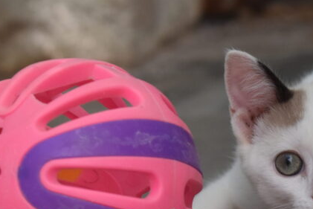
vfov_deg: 3.9
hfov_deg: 5.9
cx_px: 394
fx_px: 3030
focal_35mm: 348
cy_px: 110
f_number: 4
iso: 800
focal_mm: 85
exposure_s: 1/1000
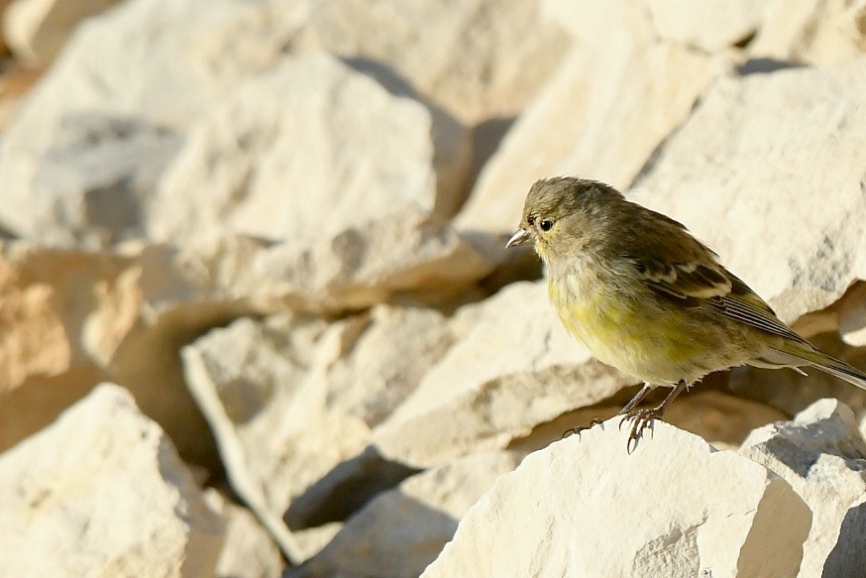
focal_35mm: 879
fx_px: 21147
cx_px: 467
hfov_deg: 2.3
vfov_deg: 1.6
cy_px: 330
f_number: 5.6
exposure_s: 1/1500
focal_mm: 500
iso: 560
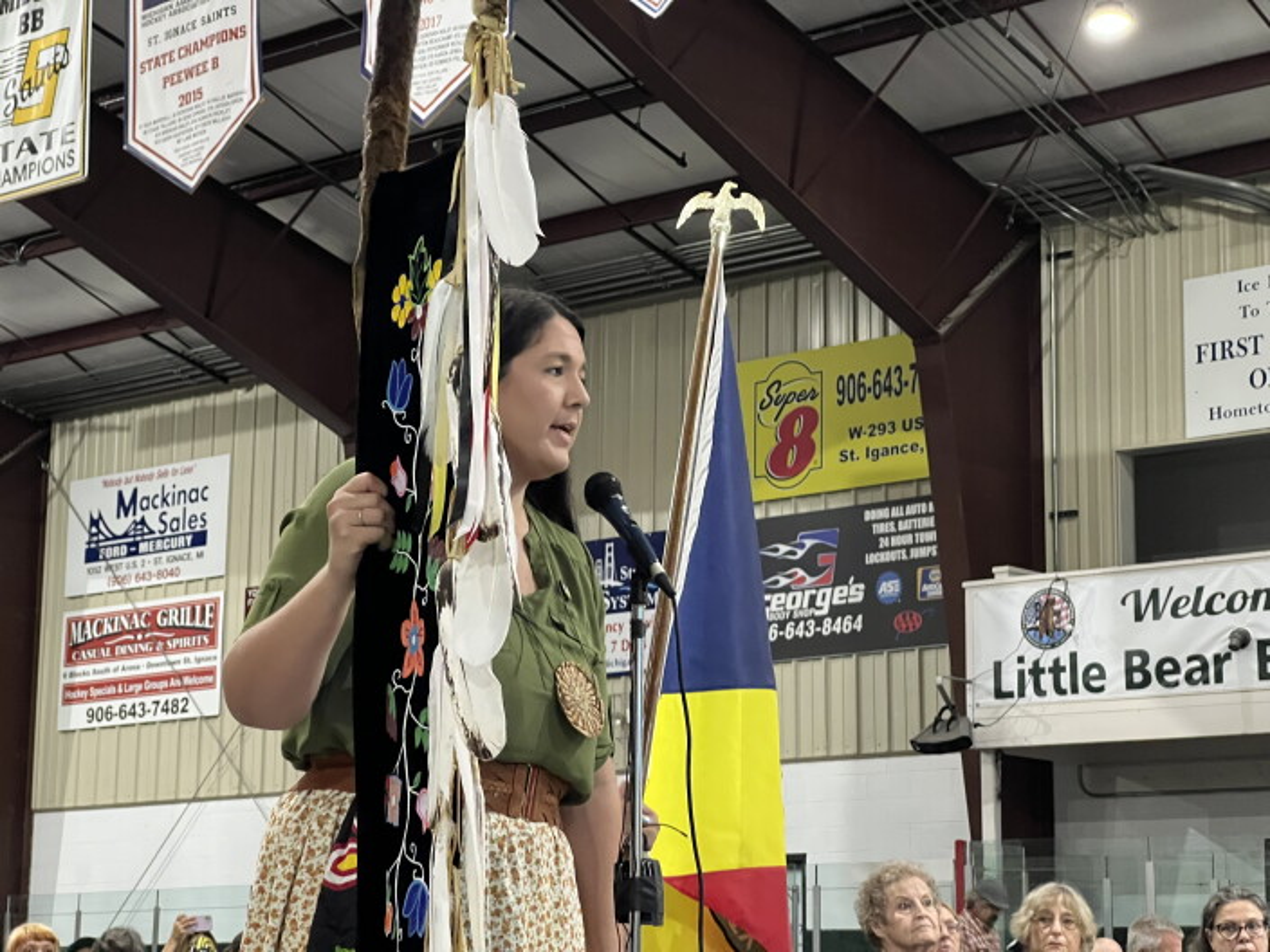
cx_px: 635
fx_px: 2825
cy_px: 476
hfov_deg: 25.3
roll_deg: -1.4
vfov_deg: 19.1
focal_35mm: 77
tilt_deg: +11.8
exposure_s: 1/41
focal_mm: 9
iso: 1000
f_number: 2.8
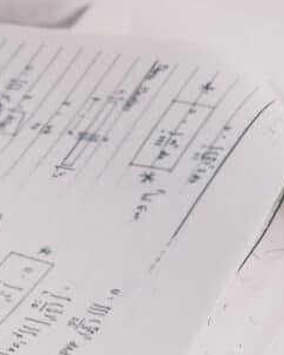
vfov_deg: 7.7
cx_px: -36
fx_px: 2644
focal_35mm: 252
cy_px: 91
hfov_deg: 6.1
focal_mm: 35
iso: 400
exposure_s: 1/80
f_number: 2.8
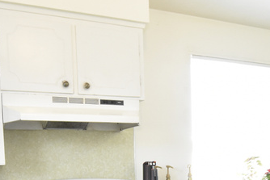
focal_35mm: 46
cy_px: 189
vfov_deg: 27.2
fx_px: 345
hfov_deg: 42.6
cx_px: 158
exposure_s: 1/45
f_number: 8
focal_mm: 10
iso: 3200
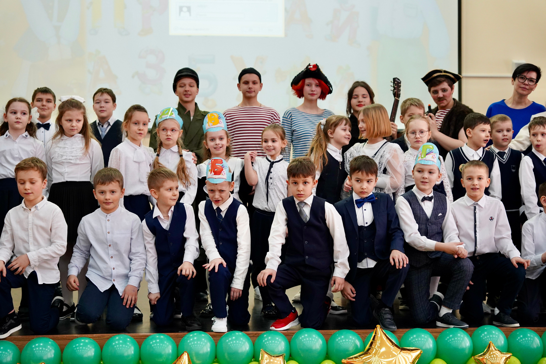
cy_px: 182
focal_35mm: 58
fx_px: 883
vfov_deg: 23.3
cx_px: 273
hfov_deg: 34.4
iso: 3200
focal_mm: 58.2
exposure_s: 1/160
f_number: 3.5
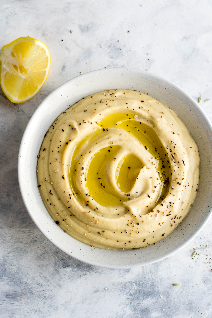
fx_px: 751
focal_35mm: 85
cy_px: 152
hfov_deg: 16.1
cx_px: 114
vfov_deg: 23.9
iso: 200
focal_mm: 50
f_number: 5.6
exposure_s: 1/60
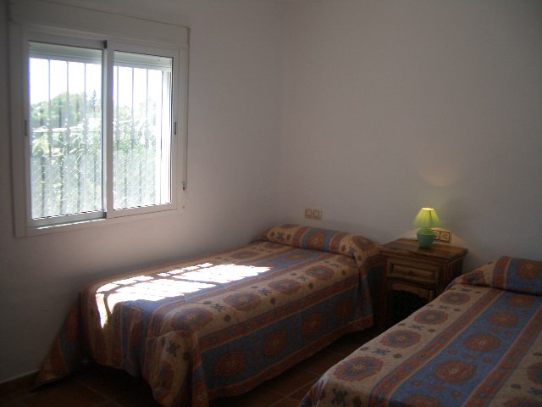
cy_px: 204
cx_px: 271
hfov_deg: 52.6
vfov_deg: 40.7
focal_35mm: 35
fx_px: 548
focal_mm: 5.8
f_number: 2.6
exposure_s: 1/125
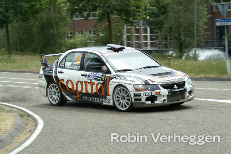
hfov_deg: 18.2
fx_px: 721
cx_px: 116
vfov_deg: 12.2
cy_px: 77
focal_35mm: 112
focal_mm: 75
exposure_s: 1/250
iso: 100
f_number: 9
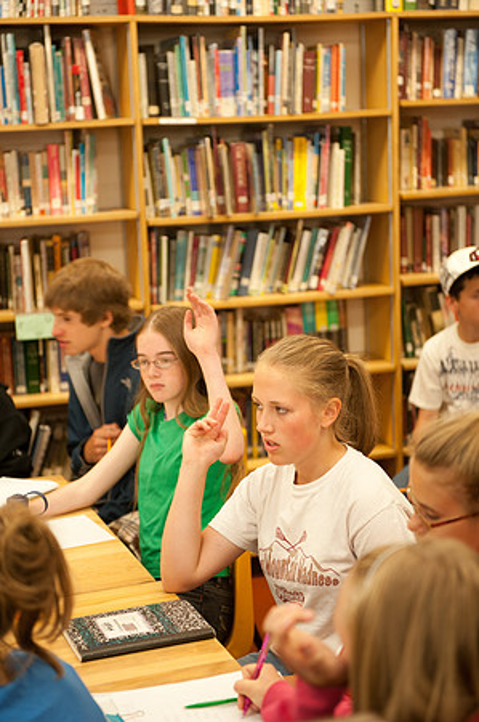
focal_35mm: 70
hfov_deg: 19.4
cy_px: 361
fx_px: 1400
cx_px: 240
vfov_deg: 28.9
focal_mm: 70
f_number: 2.8
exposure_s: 1/60
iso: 400
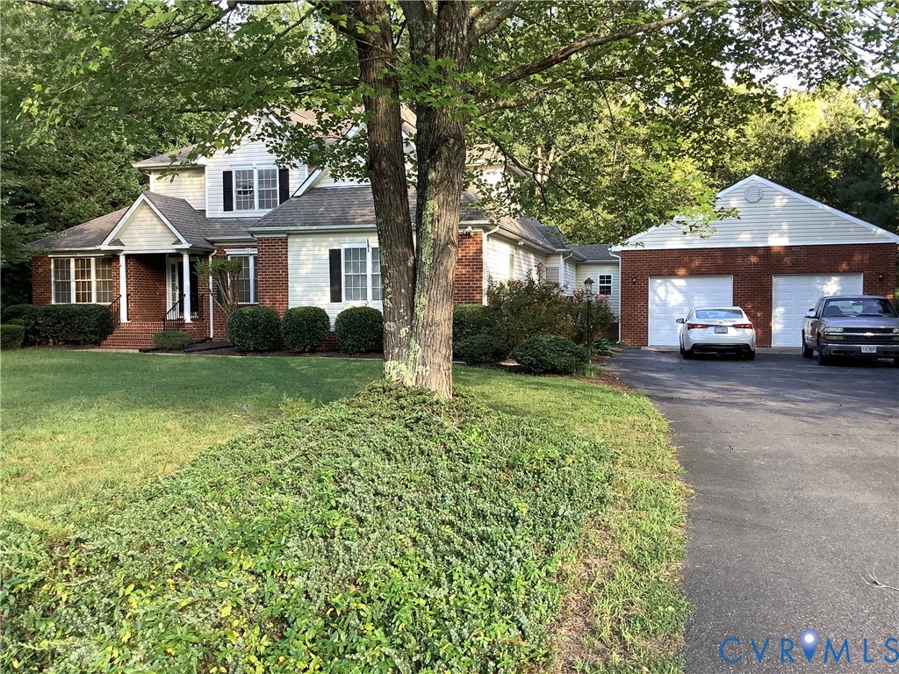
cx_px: 450
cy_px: 337
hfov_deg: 58.4
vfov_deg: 45.4
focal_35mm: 31
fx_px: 805
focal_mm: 3.3
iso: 32
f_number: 2.4
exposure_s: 1/120
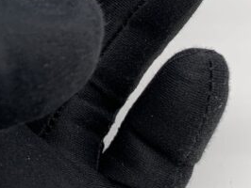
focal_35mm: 100
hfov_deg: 19.2
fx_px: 726
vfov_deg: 12.9
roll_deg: +0.4
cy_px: -187
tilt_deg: -34.3
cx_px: 9
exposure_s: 1/104
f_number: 1.8
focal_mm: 4.25
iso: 25
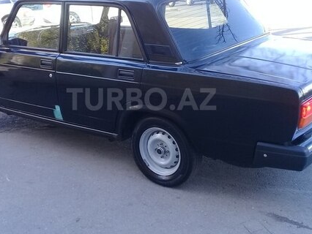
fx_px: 433
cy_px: 99
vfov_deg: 30.2
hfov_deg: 39.6
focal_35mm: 48
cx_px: 141
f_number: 2.2
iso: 50
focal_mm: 3.3
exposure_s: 1/103
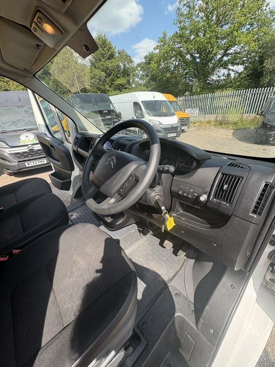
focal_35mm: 14
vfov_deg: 102.1
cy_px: 184
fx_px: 148
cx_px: 138
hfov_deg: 85.7
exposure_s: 1/277
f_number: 2.2
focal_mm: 2.22
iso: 40
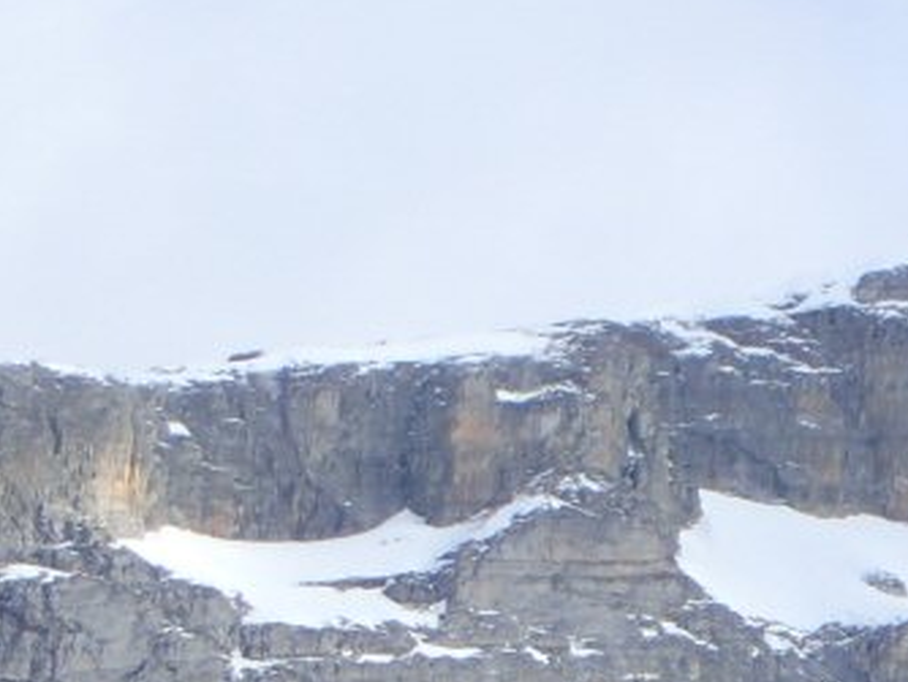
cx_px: 1589
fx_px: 8374
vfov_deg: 4.6
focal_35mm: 319
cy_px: 897
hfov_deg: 6.1
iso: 100
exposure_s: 1/320
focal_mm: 14.41
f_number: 5.6
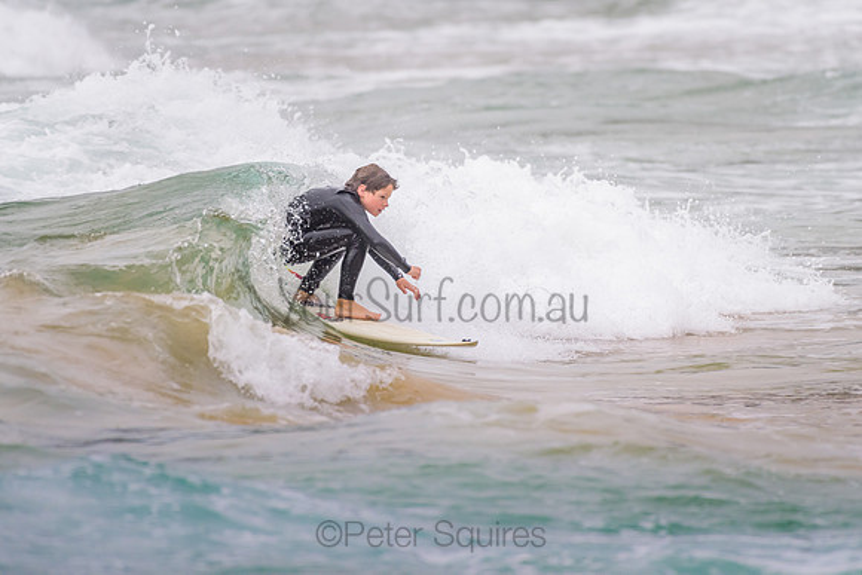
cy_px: 223
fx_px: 14679
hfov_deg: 3.4
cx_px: 469
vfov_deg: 2.2
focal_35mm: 613
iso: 360
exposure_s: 1/800
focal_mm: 500
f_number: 5.6
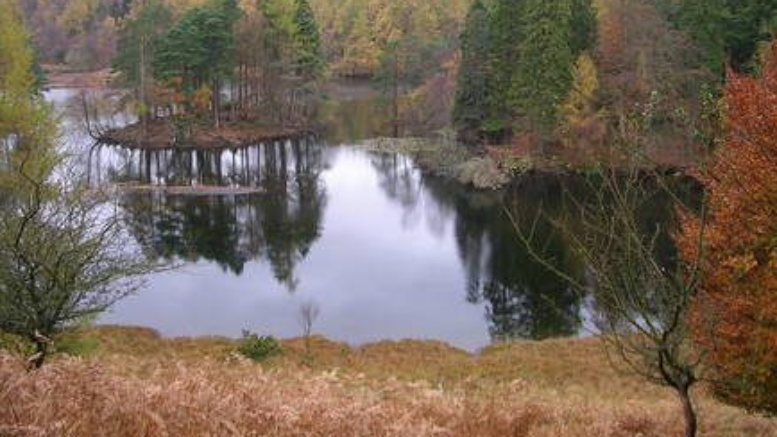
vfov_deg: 28.2
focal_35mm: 42
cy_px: 158
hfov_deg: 48.4
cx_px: 390
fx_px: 865
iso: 50
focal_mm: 5.8
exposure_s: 1/42.5
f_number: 2.8
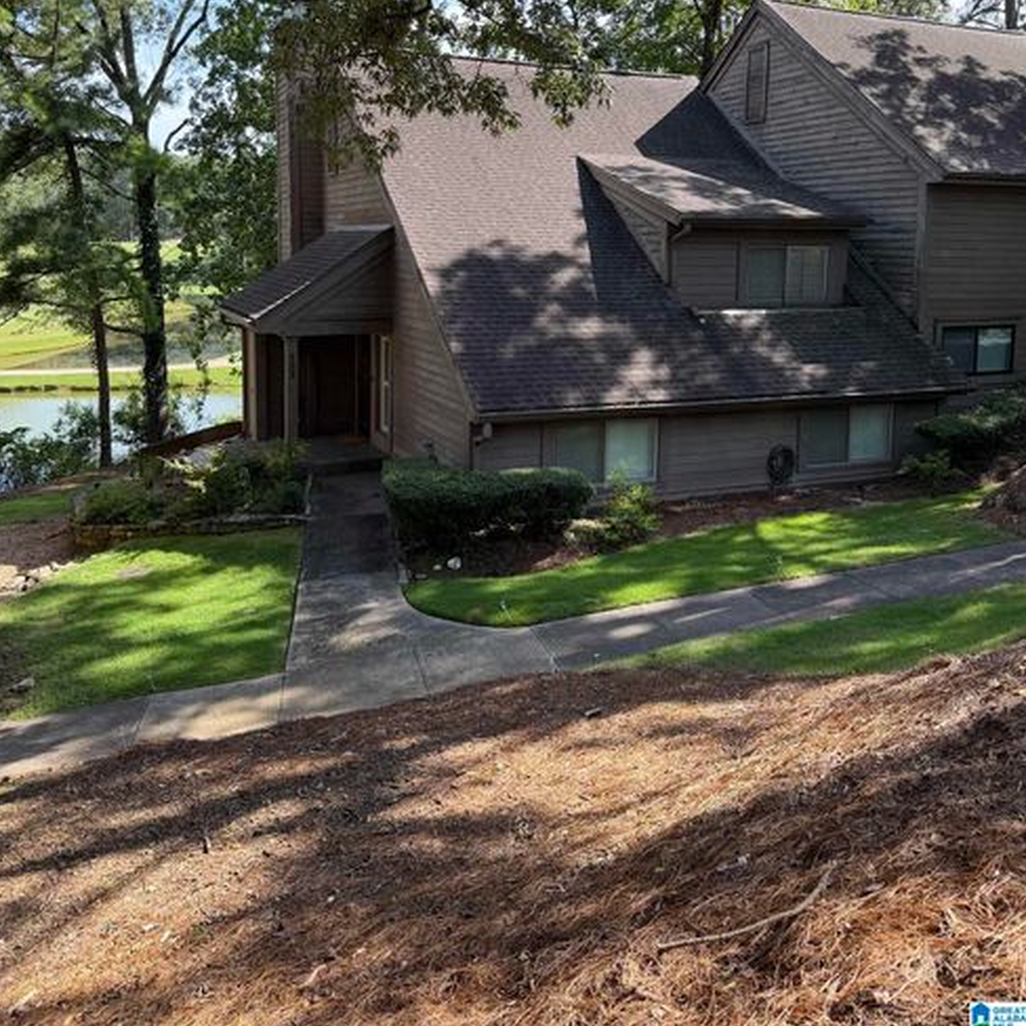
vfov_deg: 54.3
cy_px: 329
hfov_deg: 55.6
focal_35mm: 29
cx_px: 517
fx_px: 972
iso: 100
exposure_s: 1/796
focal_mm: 6.76
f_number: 1.78
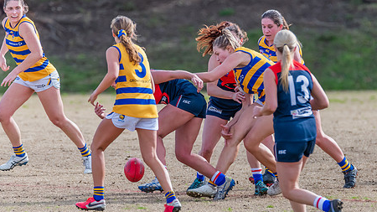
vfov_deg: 1.5
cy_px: 144
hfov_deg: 2.6
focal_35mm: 832
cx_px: 261
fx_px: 8316
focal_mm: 500
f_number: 6.3
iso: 900
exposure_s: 1/1600
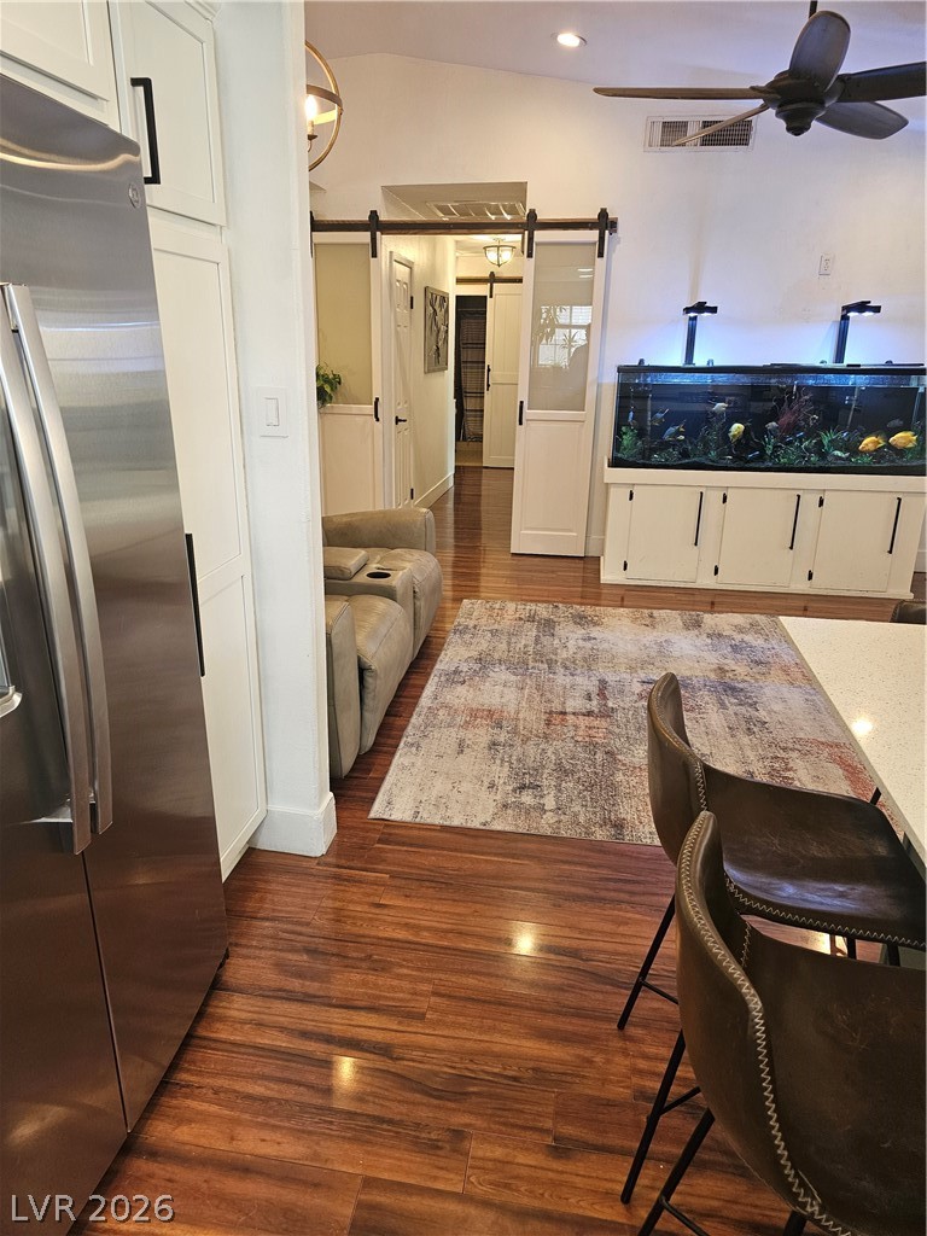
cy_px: 618
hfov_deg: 58.9
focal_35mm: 23
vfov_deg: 73.9
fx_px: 821
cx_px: 464
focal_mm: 6.3
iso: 250
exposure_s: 1/120
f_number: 1.7
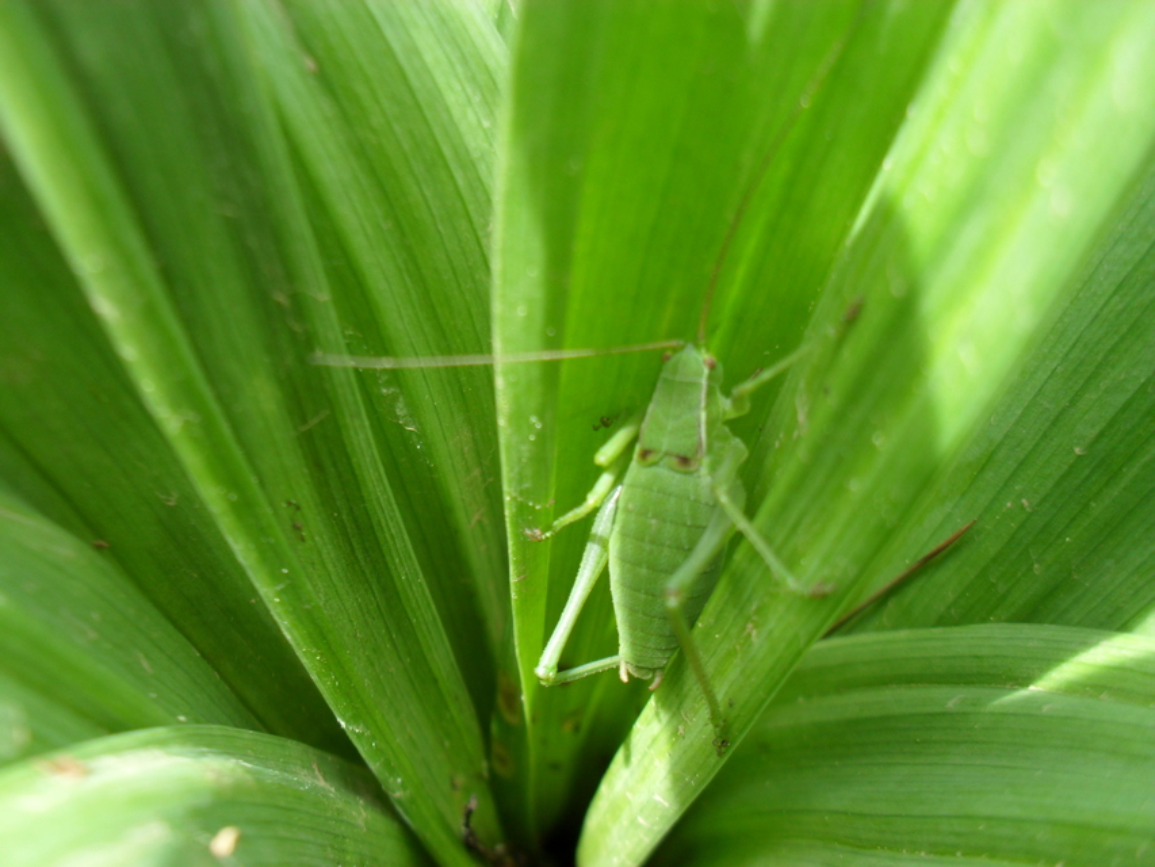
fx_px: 1168
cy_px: 434
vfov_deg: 40.7
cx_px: 578
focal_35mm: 35
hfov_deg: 52.6
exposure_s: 1/180
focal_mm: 6.3
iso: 100
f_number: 3.2
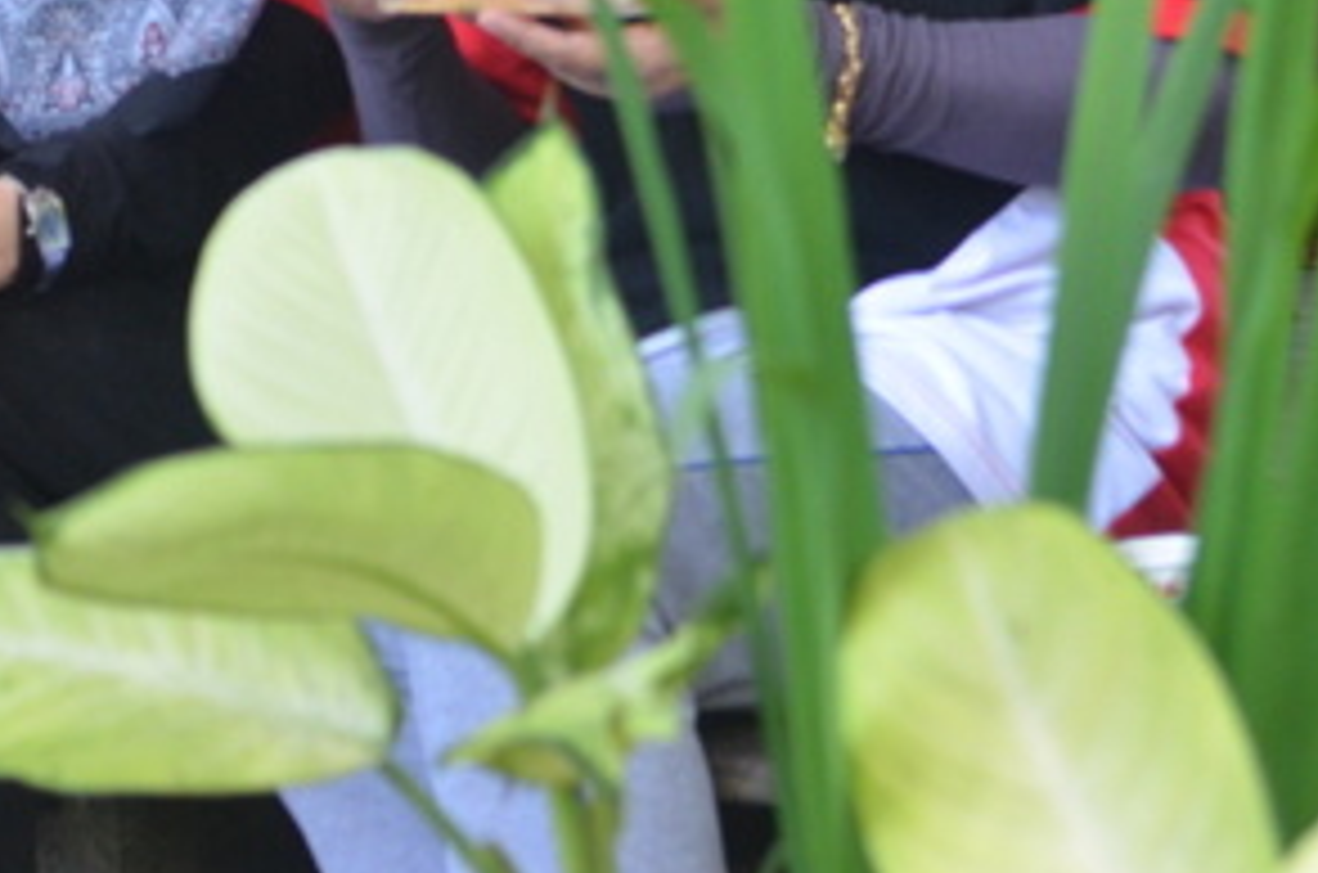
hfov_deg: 9.7
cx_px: 382
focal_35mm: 213
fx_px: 7781
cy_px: -225
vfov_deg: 6.4
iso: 1000
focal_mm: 52
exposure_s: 1/125
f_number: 4.5
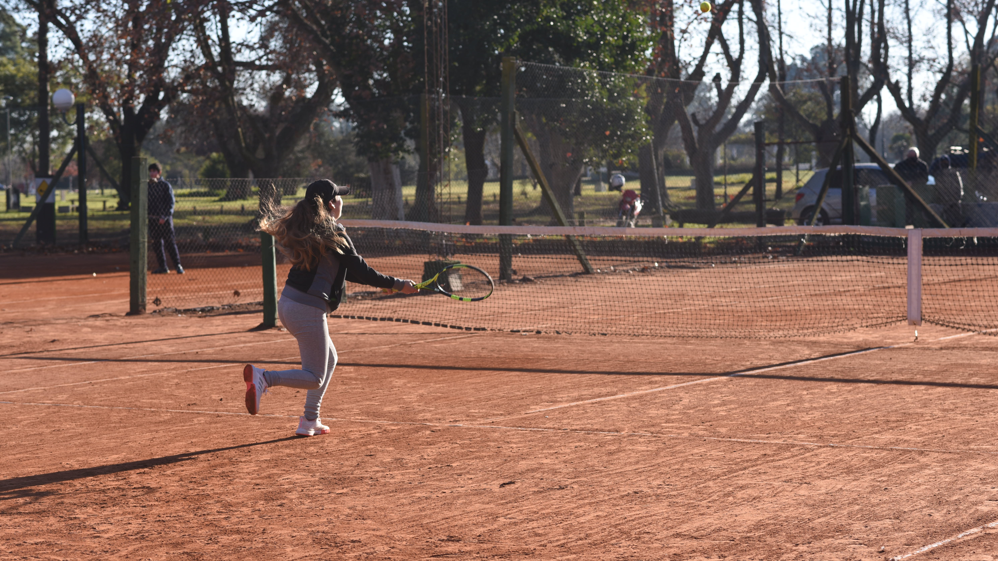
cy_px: 310
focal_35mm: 90
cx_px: 496
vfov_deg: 13.4
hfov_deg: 23.7
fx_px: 2382
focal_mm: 85
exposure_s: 1/500
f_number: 5.6
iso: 200
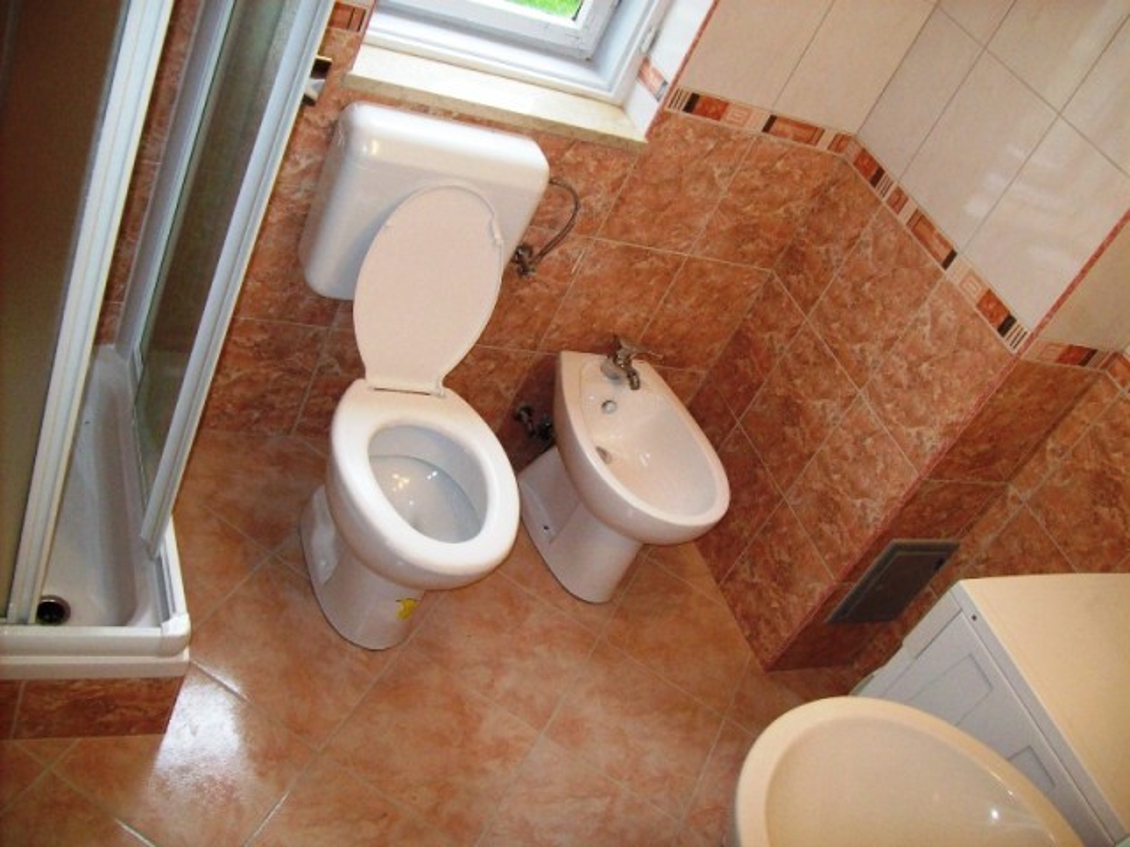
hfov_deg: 51.4
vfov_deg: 39.7
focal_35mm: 36
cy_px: 424
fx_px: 1175
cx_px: 565
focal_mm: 6
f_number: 2.7
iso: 200
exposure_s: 1/64
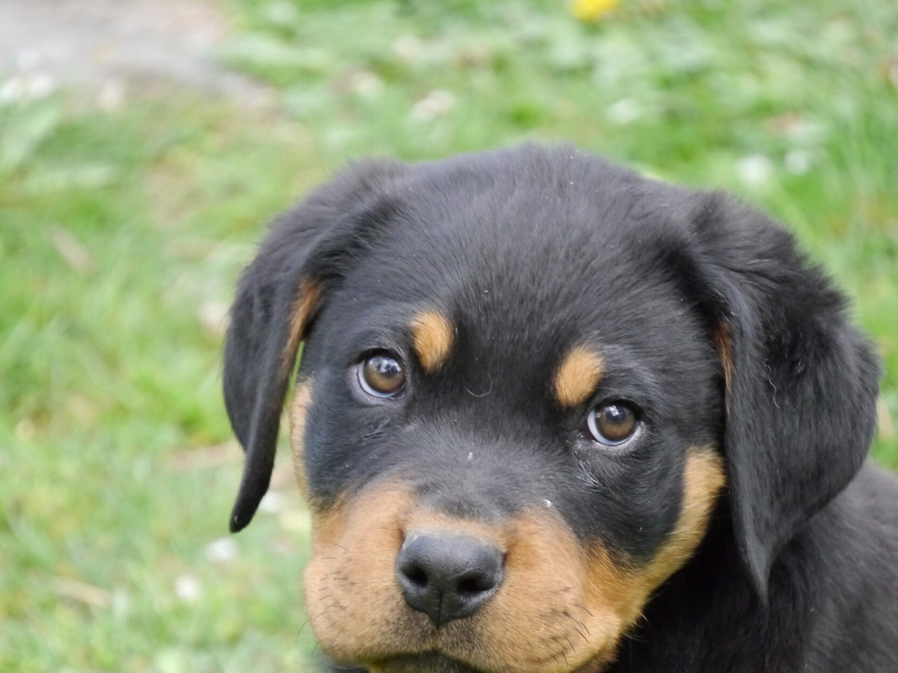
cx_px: 495
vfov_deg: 3.2
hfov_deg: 4.3
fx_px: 11908
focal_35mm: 459
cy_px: 491
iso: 1600
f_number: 5.6
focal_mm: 150
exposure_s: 1/250
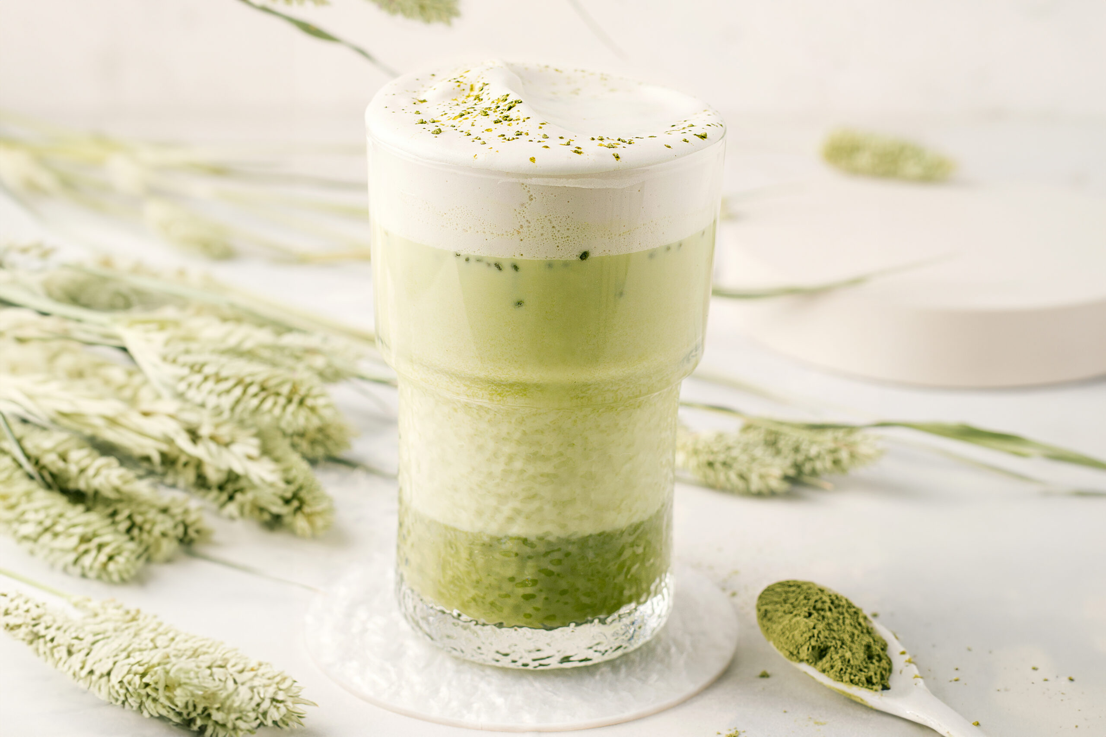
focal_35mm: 90
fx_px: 2765
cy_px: 368
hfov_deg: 22.6
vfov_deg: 15.2
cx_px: 553
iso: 100
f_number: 10
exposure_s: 1/125
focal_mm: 90
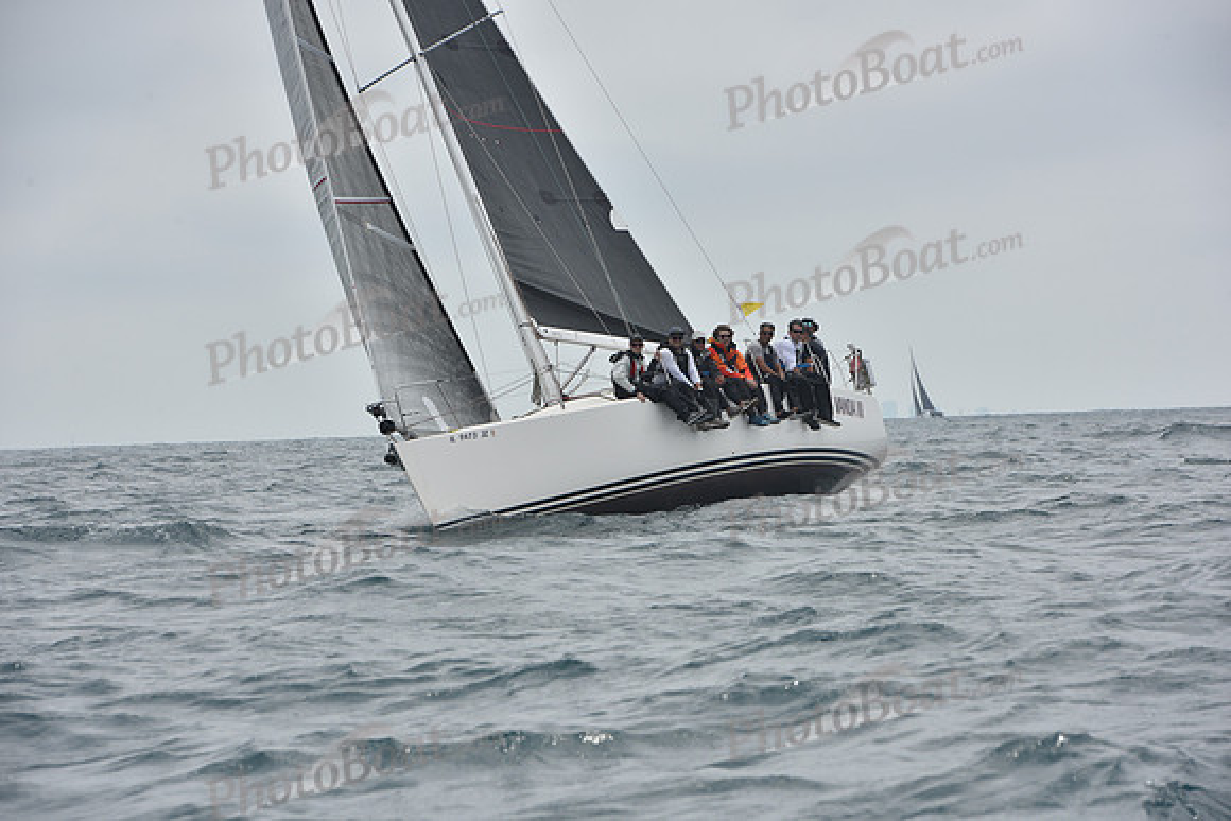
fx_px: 6840
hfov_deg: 10.3
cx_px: 616
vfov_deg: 6.9
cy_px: 410
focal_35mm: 200
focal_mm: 200
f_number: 11
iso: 250
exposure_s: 1/800
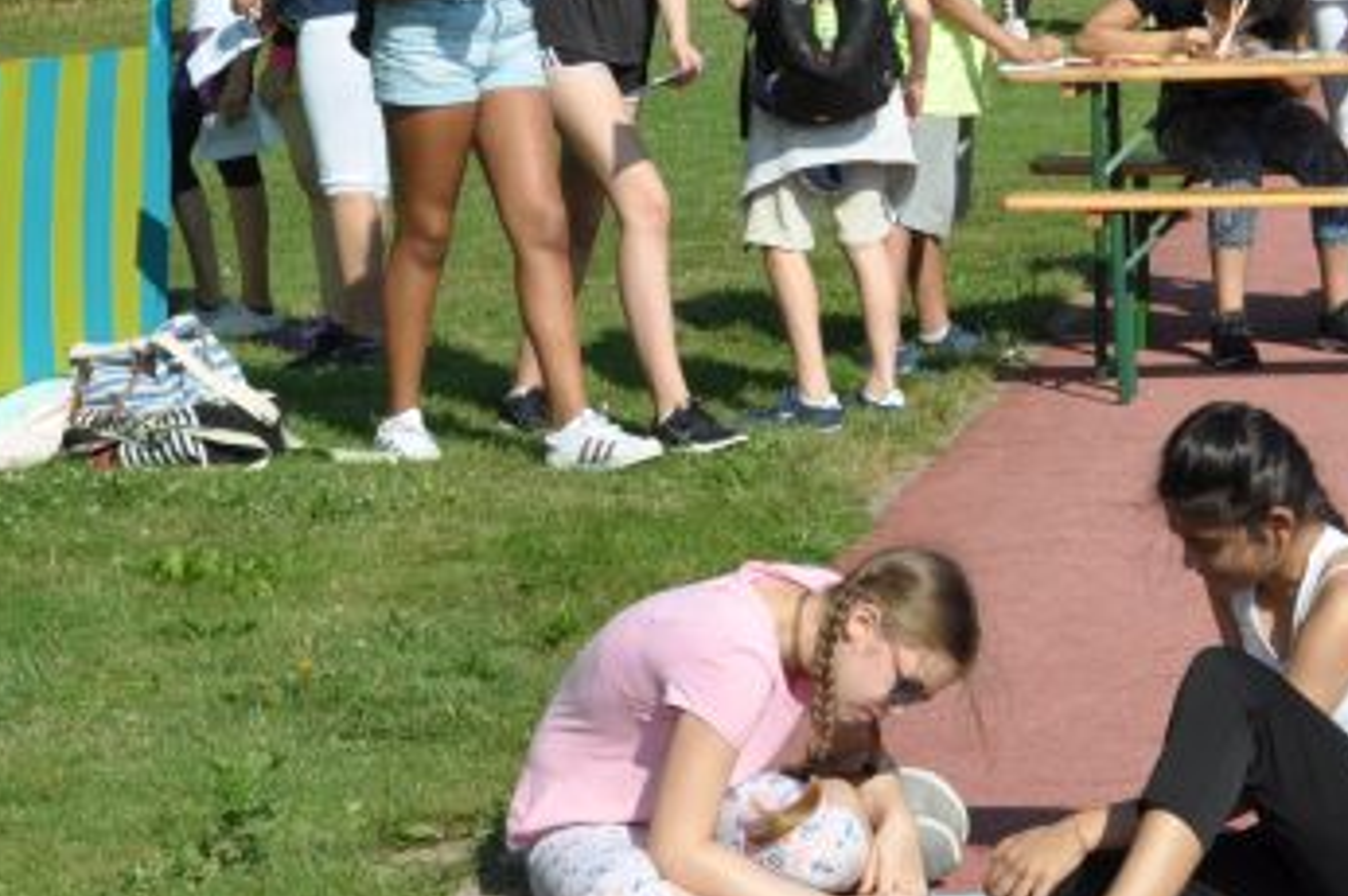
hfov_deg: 15.5
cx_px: 1325
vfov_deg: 10.4
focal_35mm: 130
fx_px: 4863
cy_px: 19
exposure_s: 1/400
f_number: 10
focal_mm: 30
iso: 200
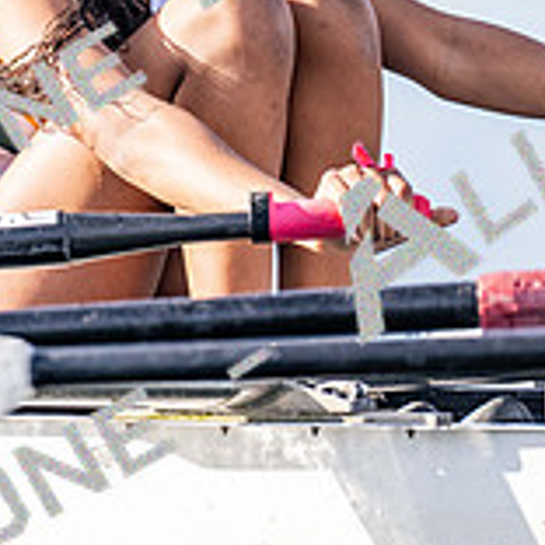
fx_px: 33737
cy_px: 12
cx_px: 42
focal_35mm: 1894
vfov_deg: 0.9
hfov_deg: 0.9
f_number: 4
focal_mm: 600
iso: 640
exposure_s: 1/2500
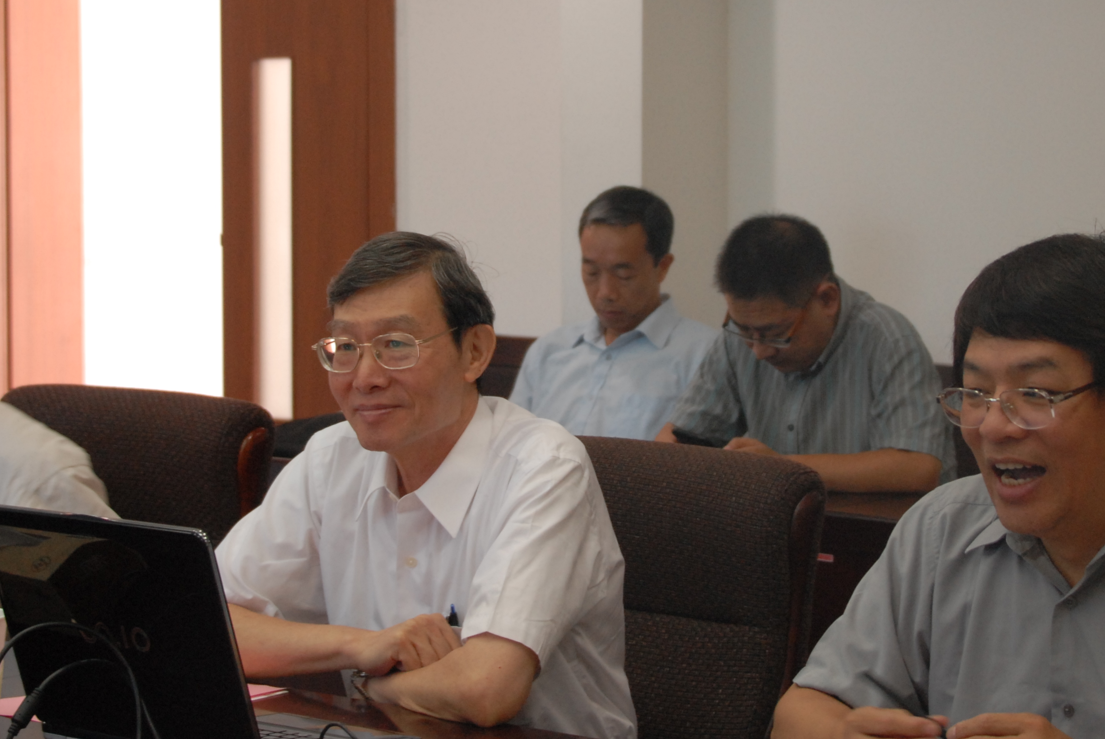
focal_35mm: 107
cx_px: 583
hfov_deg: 19.1
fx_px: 3282
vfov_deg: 12.8
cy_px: 211
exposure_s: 1/30
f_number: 4.2
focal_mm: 45
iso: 500
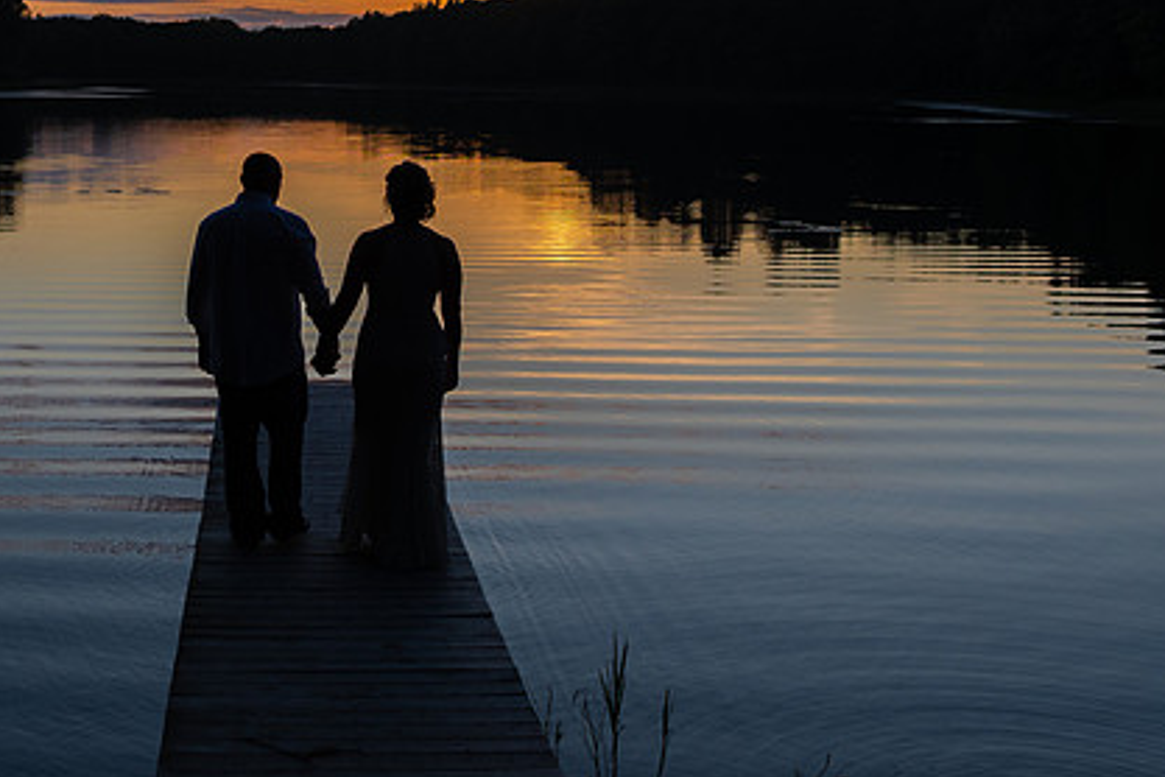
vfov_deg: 23.7
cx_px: 258
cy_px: 251
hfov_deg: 34.1
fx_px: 1844
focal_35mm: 57
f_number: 3.2
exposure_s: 1/4000
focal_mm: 24
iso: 400
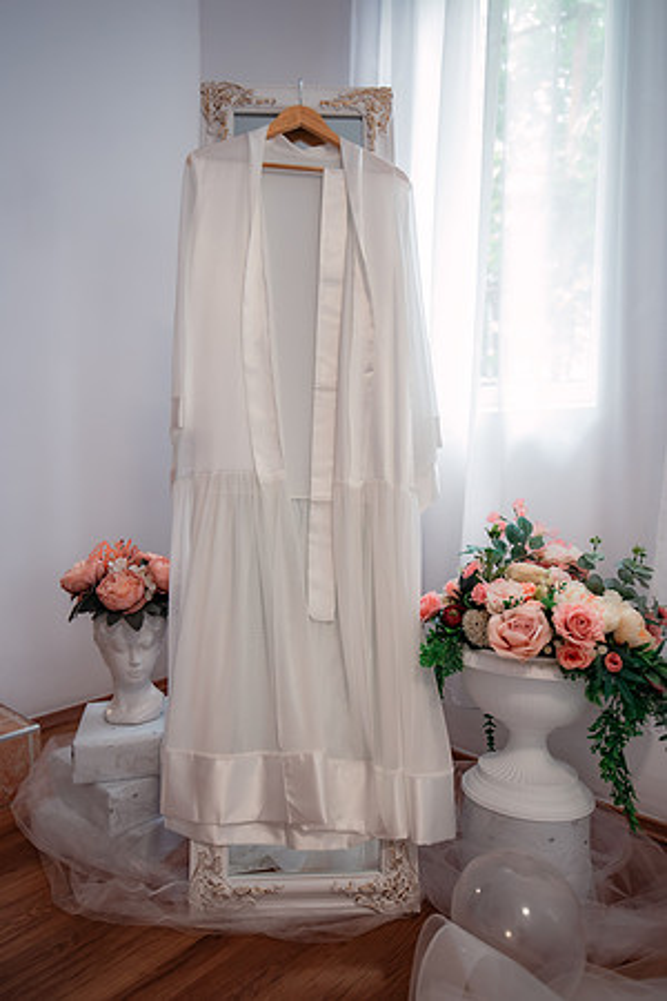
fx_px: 695
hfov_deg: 51.3
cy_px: 500
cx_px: 334
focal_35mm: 25
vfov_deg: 71.5
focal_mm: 25
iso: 1250
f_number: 2.8
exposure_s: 1/160
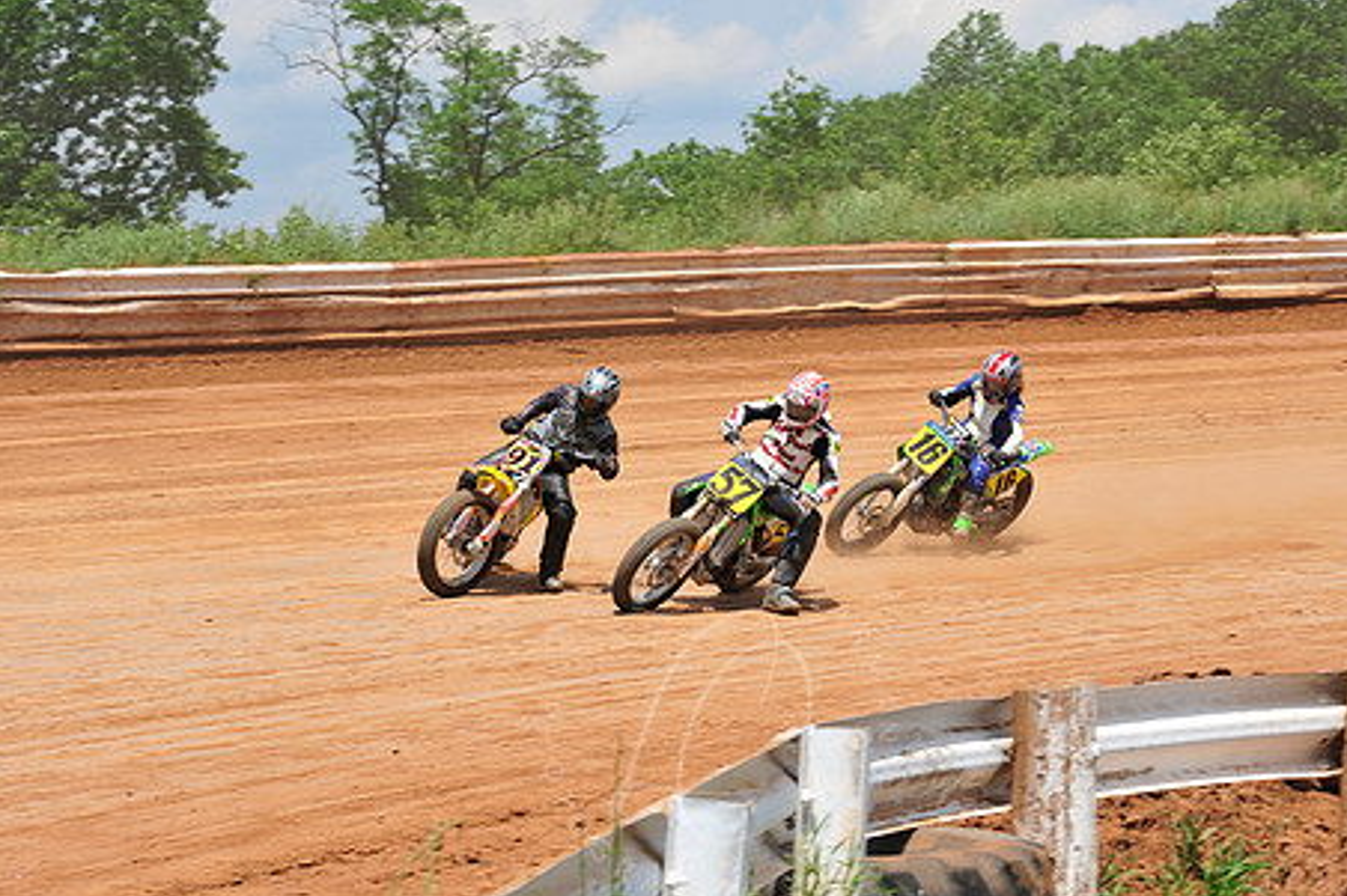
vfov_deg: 11.6
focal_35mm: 118
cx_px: 715
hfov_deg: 17.4
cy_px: 452
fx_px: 4413
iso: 200
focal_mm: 92
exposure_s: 1/400
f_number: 10
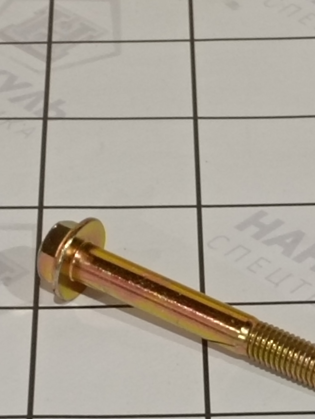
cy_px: 321
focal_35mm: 183
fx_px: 2221
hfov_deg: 8.1
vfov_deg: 10.8
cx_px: 183
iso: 921
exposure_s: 1/33.3
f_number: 1.9
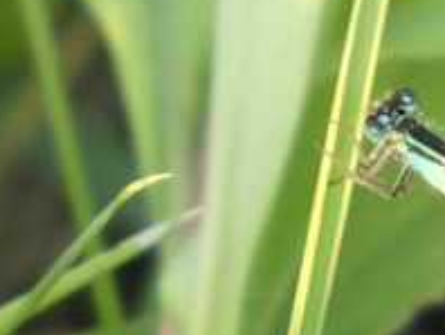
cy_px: 364
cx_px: 378
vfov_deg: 0.4
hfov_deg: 0.5
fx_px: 49810
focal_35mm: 3870
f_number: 5.9
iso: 500
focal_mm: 215
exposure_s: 1/125
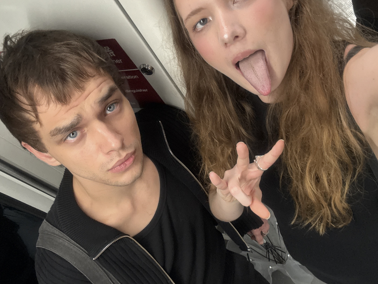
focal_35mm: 33
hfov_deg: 55.4
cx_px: 185
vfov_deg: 42.9
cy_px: 158
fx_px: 360
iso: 125
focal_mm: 2.69
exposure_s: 1/60
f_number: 1.9
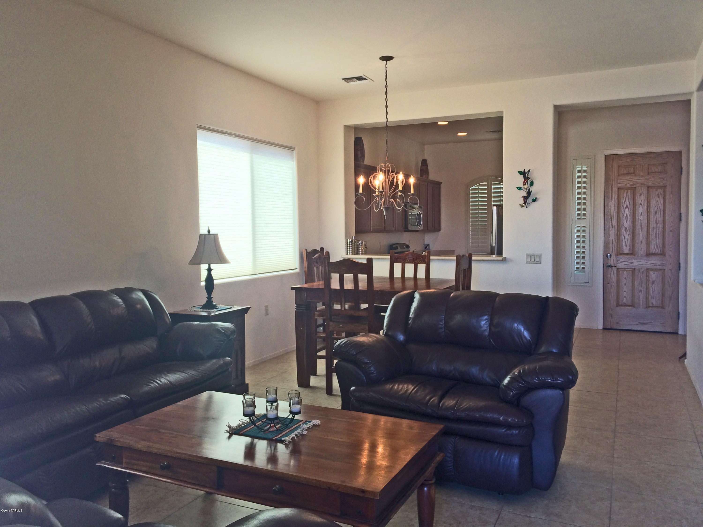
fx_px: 589
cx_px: 352
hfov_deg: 61.7
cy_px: 264
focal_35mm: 29
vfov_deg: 48.2
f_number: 2.2
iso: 50
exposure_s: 1/60
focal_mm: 4.15
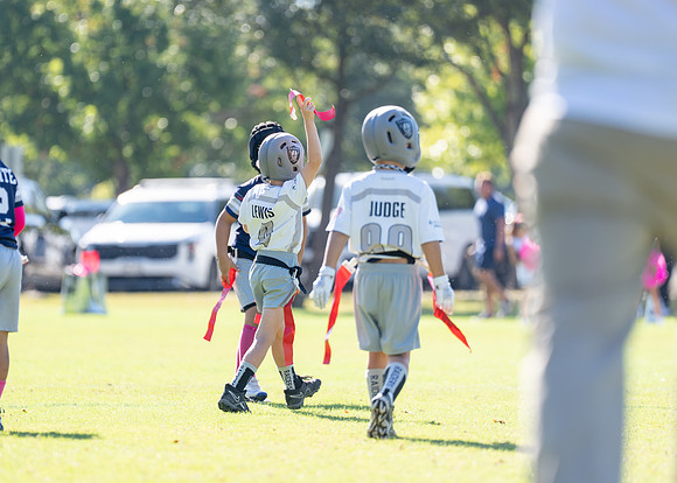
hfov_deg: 6.3
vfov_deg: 4.5
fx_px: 6121
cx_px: 281
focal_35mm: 318
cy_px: 231
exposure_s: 1/2000
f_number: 2.8
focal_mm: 200
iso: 250
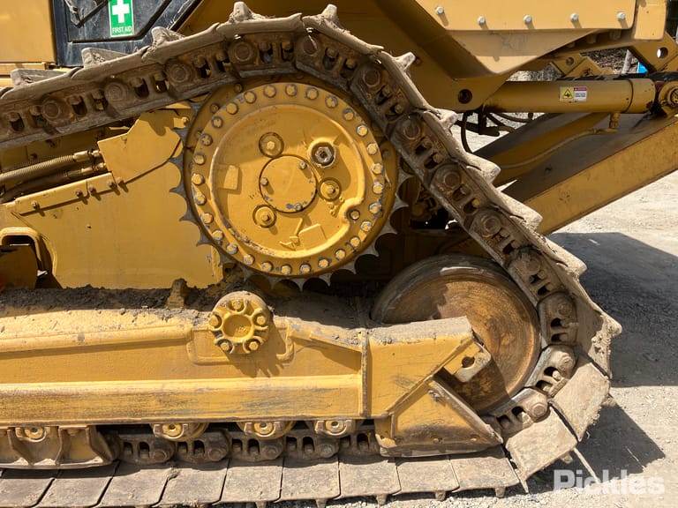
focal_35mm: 28
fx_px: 548
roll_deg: -2.9
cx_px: 339
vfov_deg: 49.7
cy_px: 254
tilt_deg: -14.7
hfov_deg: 63.4
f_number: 1.8
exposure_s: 1/1473
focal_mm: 3.99
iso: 32
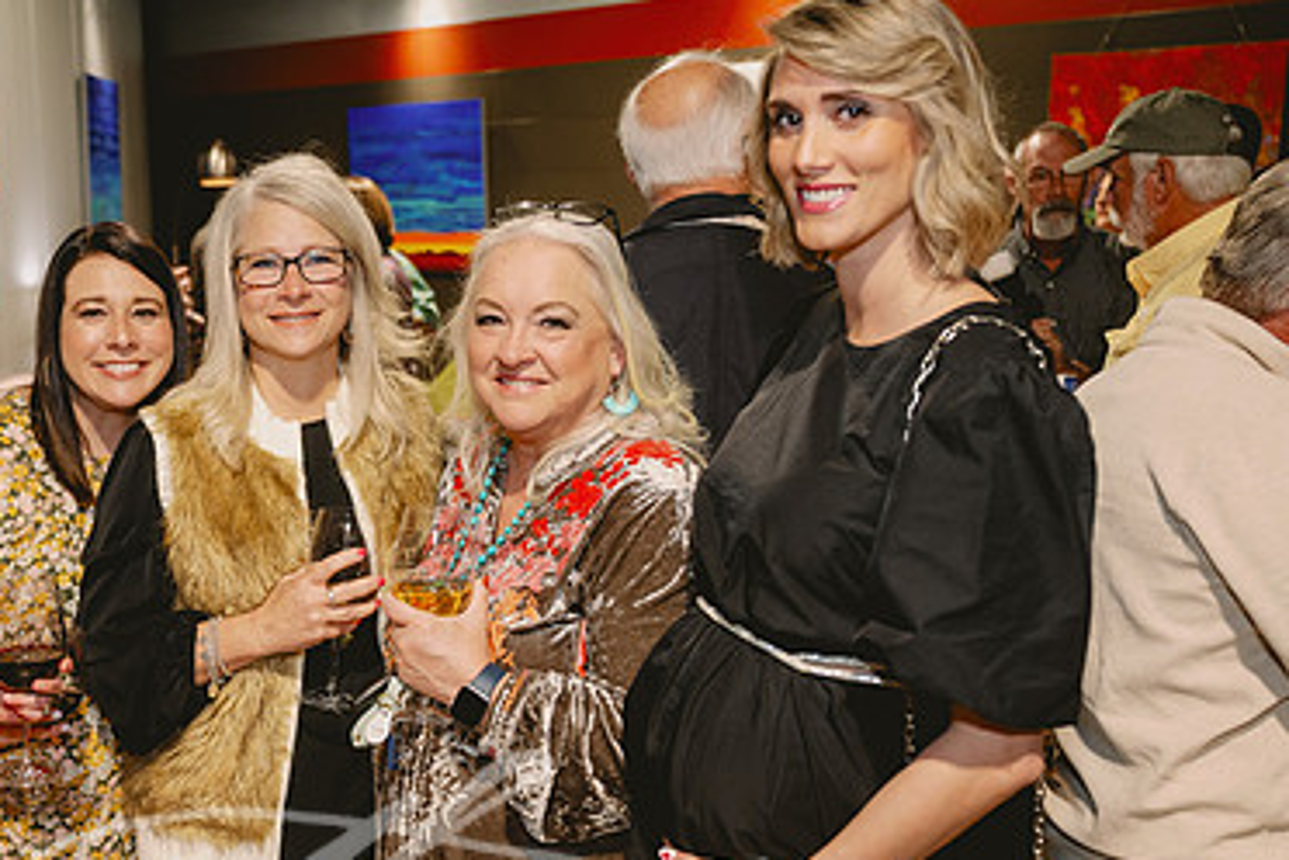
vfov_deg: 29.1
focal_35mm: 46
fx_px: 1647
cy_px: 555
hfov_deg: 41.7
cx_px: 353
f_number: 2.8
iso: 2000
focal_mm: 29.5
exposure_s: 1/200
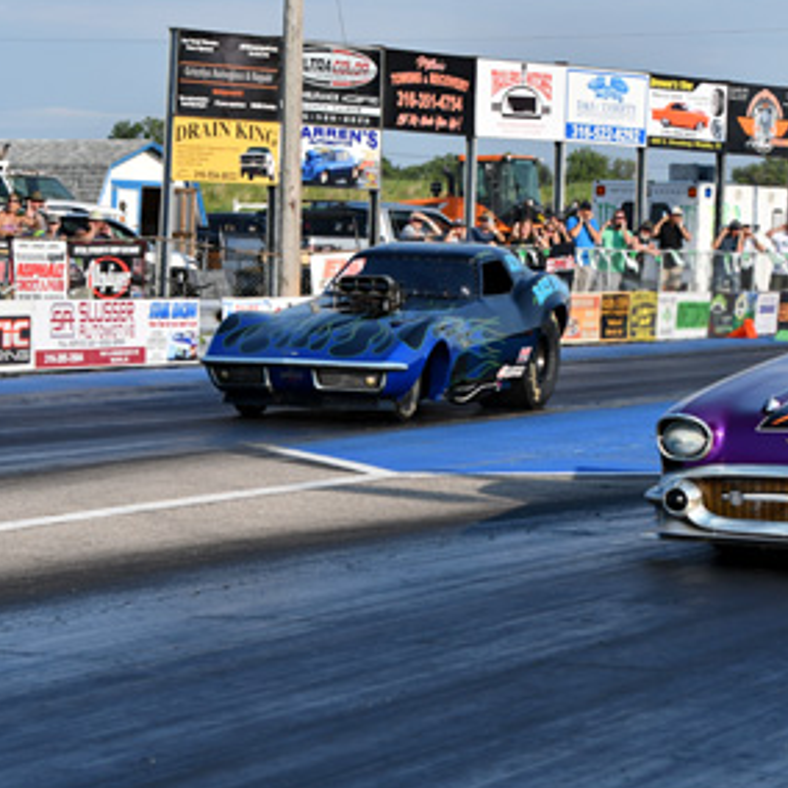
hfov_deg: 11.1
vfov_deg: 11.1
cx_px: 671
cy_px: 380
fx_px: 4043
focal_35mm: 157
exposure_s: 1/1250
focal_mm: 70
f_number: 5.6
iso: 160
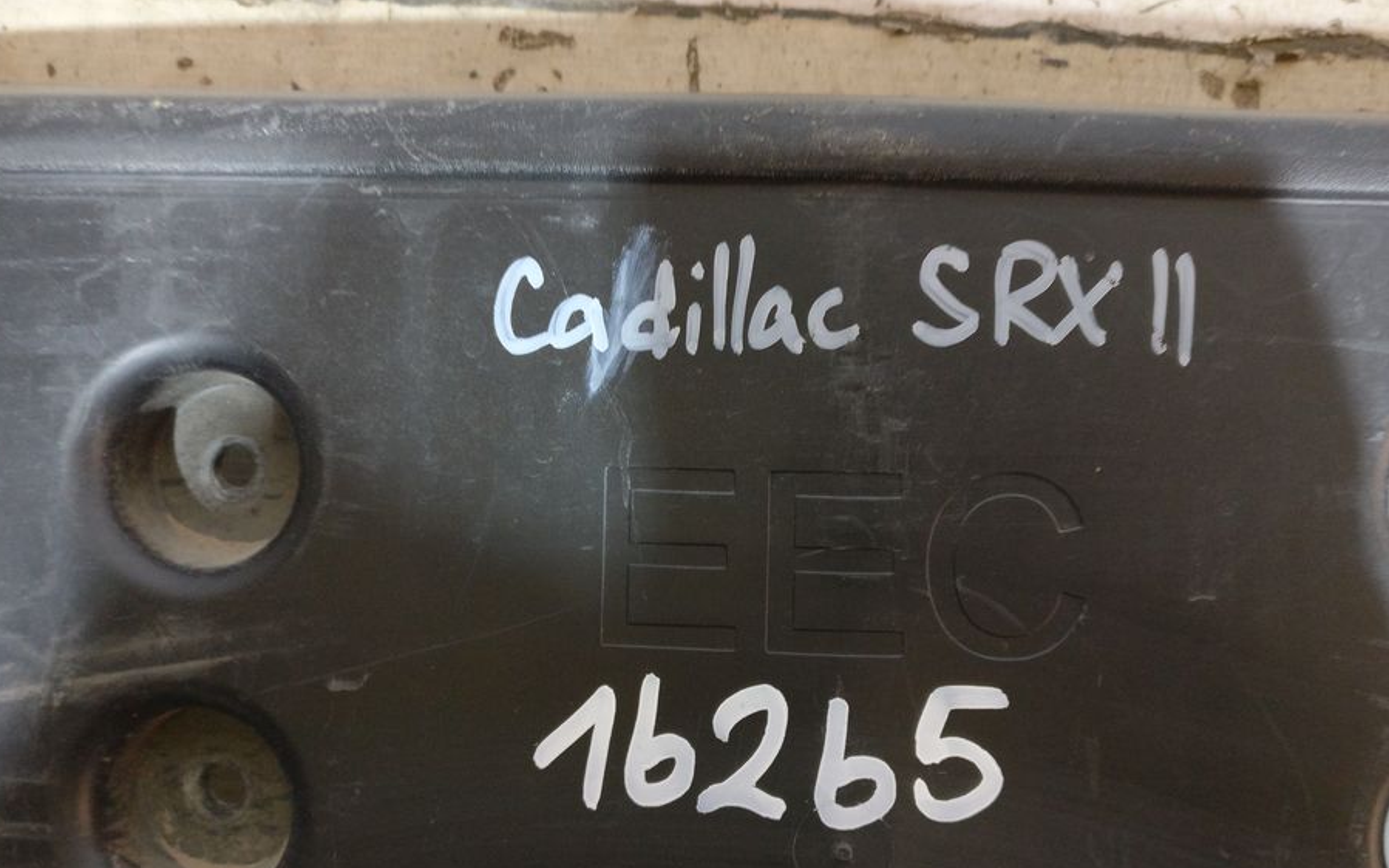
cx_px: 728
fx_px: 1249
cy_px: 500
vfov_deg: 38.2
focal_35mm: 33
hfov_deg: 58.1
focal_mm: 4.26
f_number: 2
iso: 1250
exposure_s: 1/17
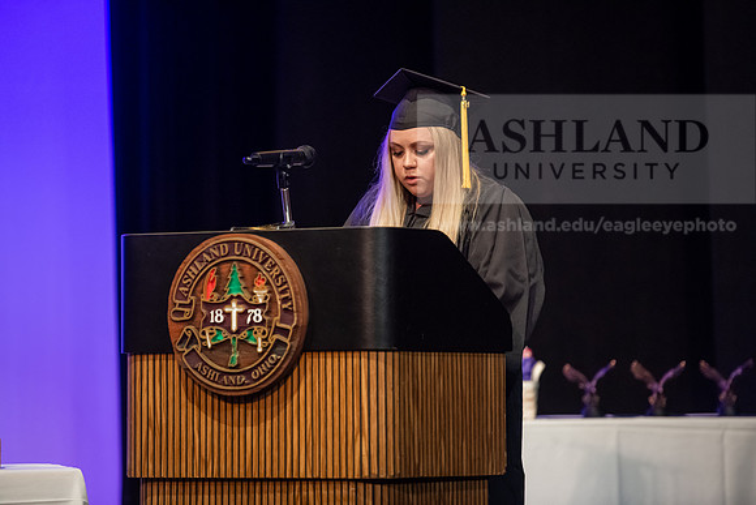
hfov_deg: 11.4
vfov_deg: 7.6
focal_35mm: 180
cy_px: 252
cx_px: 378
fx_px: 3781
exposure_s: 1/200
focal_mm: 180
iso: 4000
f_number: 3.2
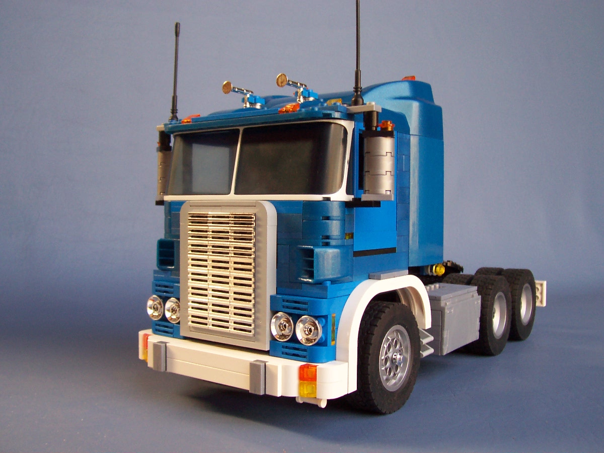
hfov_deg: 50.1
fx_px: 646
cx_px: 302
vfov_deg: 38.7
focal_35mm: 37
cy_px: 226
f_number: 2.8
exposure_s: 1/90
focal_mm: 5.6
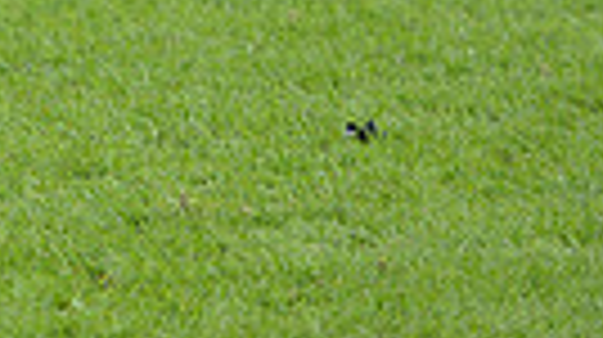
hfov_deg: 3.6
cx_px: -531
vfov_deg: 2.0
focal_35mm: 591
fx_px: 9438
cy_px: -507
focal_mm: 130
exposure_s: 1/500
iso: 400
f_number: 2.8
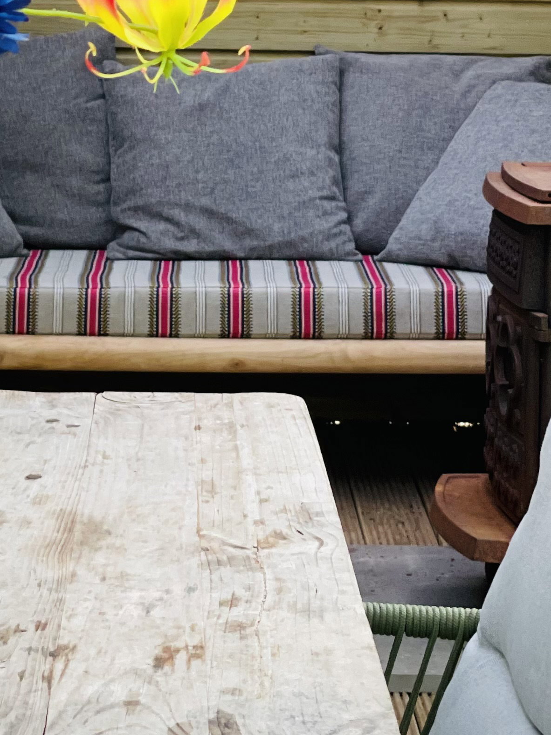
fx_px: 2823
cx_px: 167
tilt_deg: -1.5
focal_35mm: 133
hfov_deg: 11.1
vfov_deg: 14.6
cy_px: 35
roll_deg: -0.6
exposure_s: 1/122
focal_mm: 6
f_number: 2
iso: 100
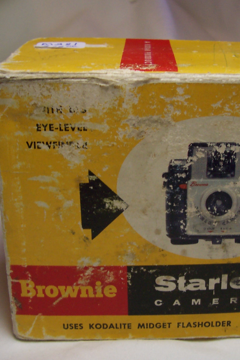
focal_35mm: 52
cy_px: 178
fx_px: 520
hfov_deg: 25.8
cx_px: 163
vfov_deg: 38.2
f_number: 2.8
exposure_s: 1/60
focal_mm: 5.6
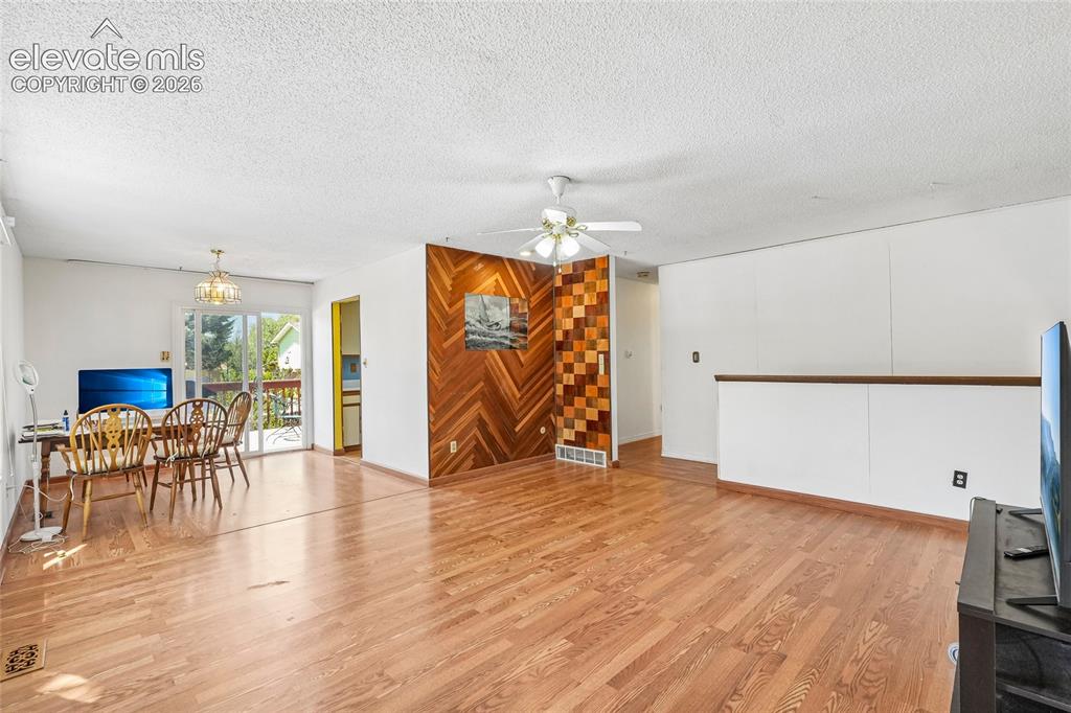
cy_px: 356
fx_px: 486
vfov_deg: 72.5
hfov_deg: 95.5
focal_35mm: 16
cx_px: 536
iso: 800
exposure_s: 1/13
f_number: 8
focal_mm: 10.9
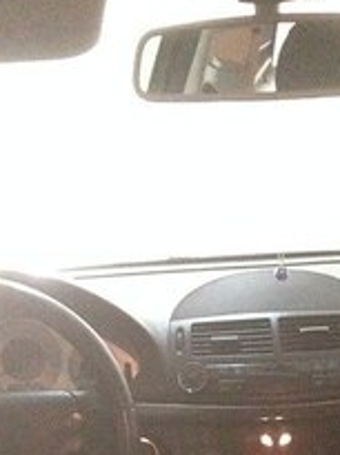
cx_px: 278
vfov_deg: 22.8
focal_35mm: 80
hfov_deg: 18.2
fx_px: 1051
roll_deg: +0.8
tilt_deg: -13.1
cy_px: 517
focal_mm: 4.12
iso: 1600
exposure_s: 1/17
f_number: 2.4
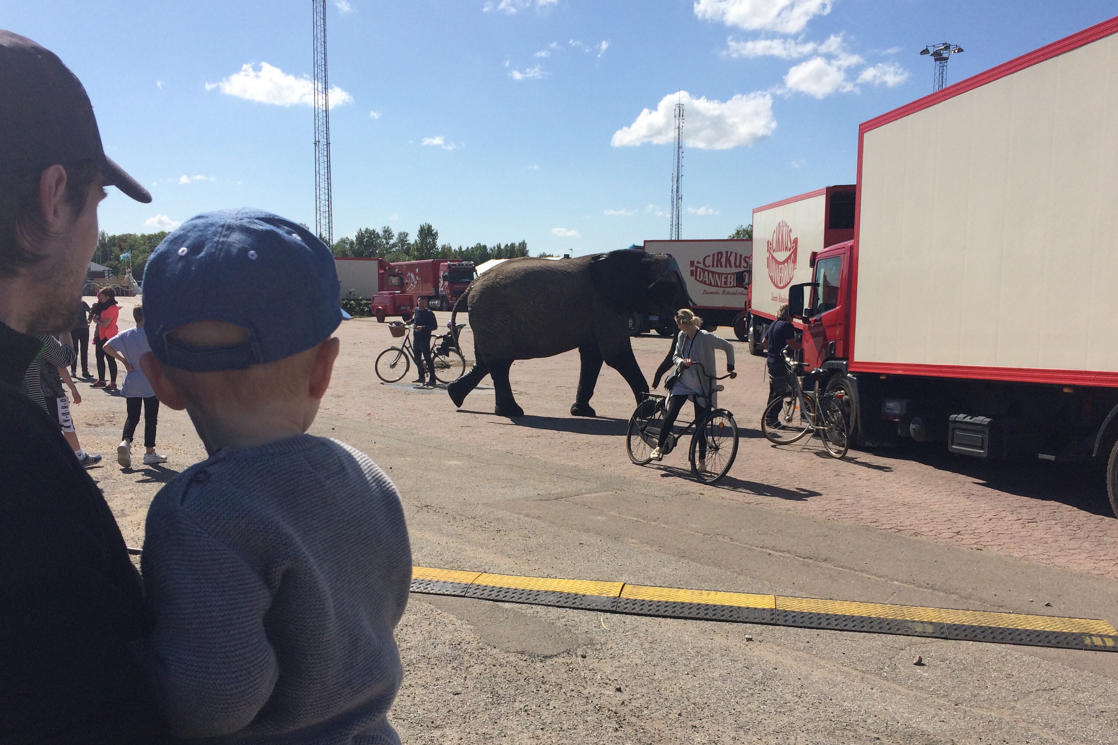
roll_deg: -1.8
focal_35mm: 33
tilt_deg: -8.0
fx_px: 1025
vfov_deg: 39.9
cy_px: 423
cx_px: 550
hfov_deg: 57.2
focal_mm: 4.15
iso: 32
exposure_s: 1/3731
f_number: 2.2
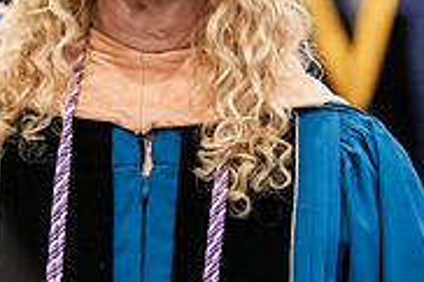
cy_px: -41
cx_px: 119
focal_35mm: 430
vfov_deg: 3.2
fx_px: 5060
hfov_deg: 4.8
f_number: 3.2
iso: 3200
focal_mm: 135
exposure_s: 1/200
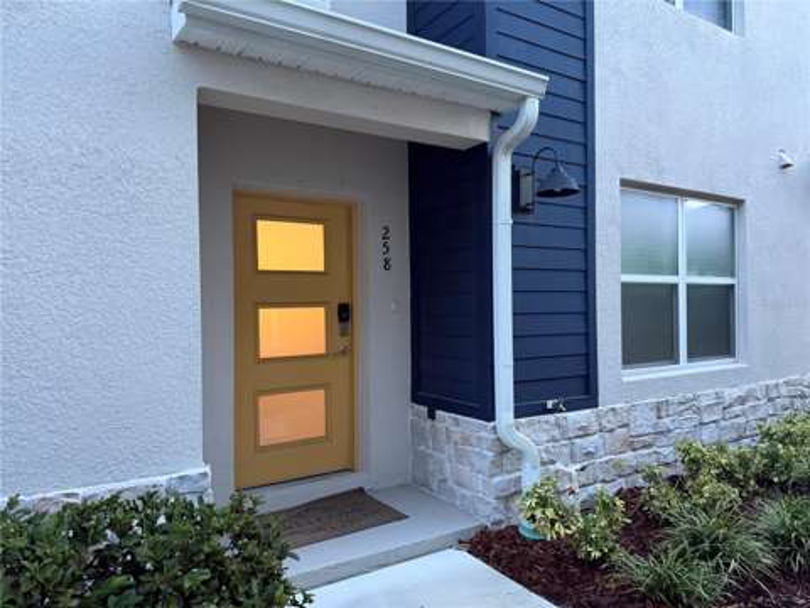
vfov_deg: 56.8
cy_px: 304
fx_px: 562
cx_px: 405
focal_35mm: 24
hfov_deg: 71.6
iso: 640
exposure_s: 1/60
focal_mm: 6.76
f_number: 1.78
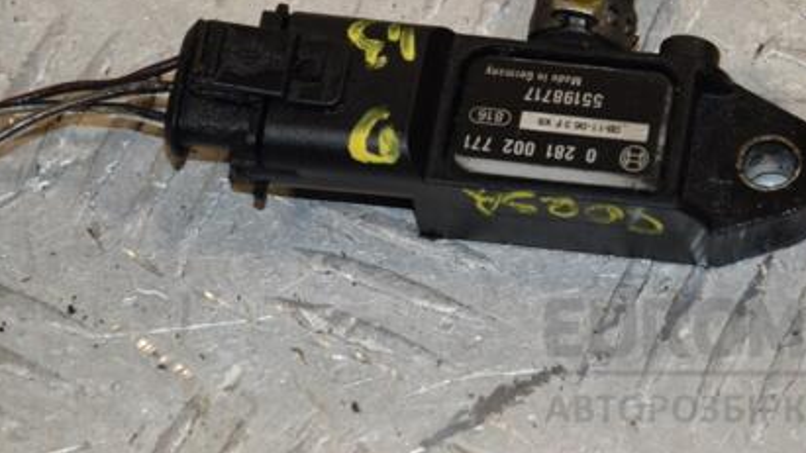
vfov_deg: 5.0
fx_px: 5145
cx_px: 508
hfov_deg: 9.0
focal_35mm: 241
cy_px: 67
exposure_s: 1/200
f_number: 8
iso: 800
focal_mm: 105
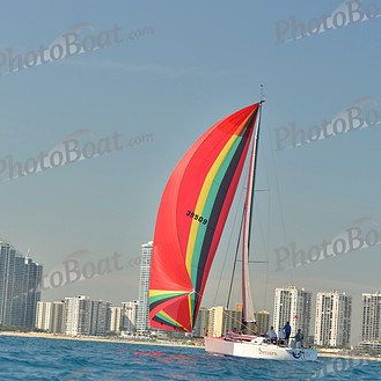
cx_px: 214
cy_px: 197
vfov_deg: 13.5
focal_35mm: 129
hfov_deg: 13.5
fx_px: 1606
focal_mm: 86
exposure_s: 1/640
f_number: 5.6
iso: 200
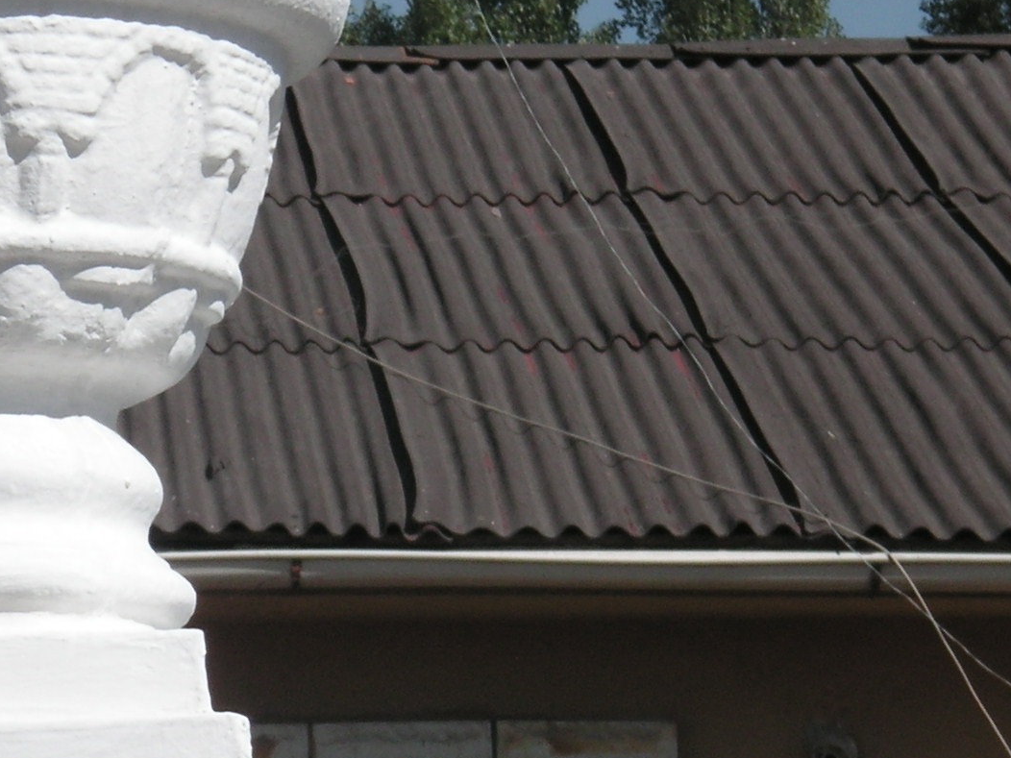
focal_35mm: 219
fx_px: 6396
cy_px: 357
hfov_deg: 8.9
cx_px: -203
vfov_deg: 6.8
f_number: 8
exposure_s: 1/250
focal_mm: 15
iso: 50
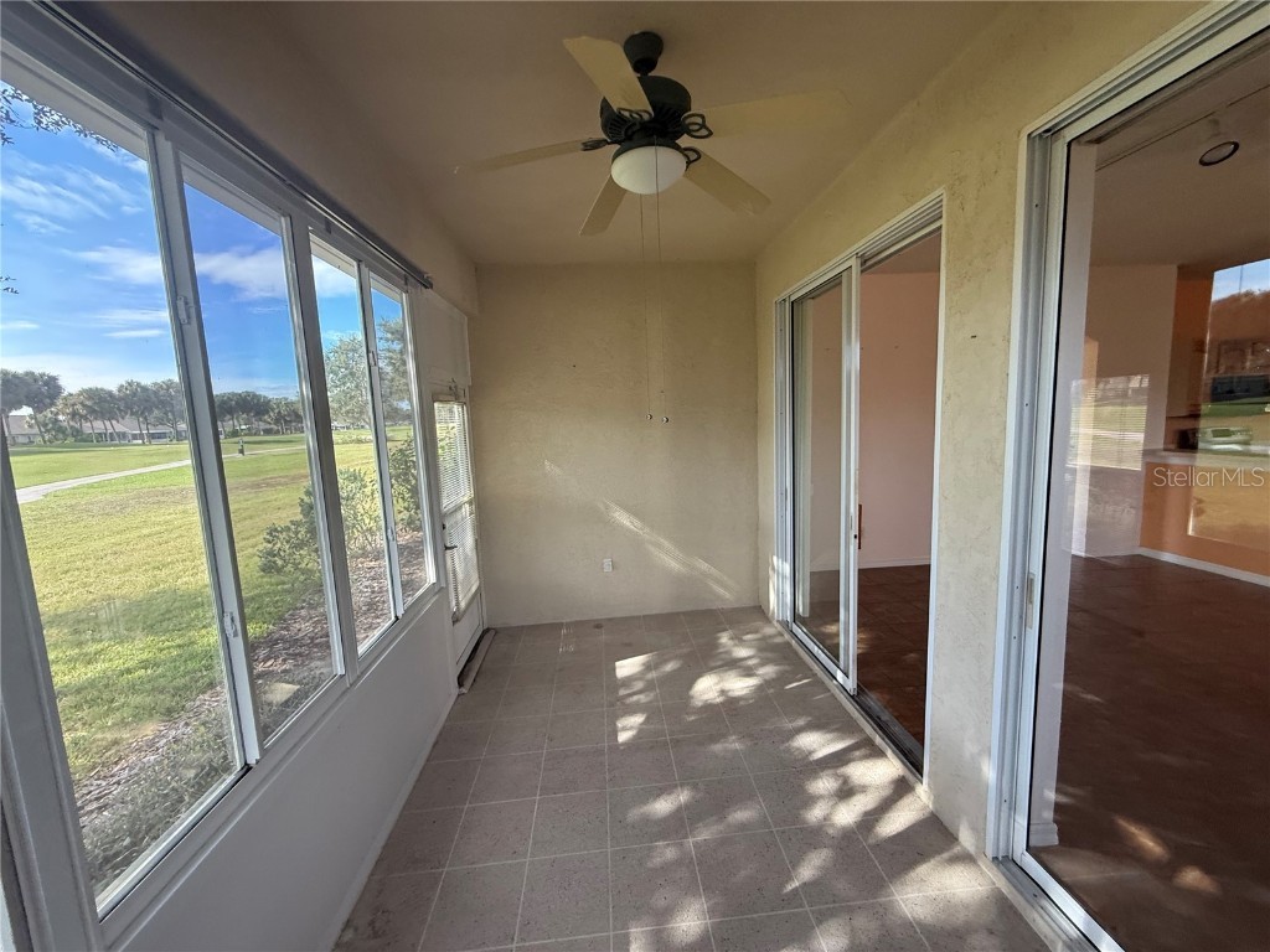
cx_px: 635
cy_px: 476
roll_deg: +2.2
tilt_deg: -4.4
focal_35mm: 14
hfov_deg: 102.1
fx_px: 514
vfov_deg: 85.7
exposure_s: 1/99
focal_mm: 2.22
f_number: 2.2
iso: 160
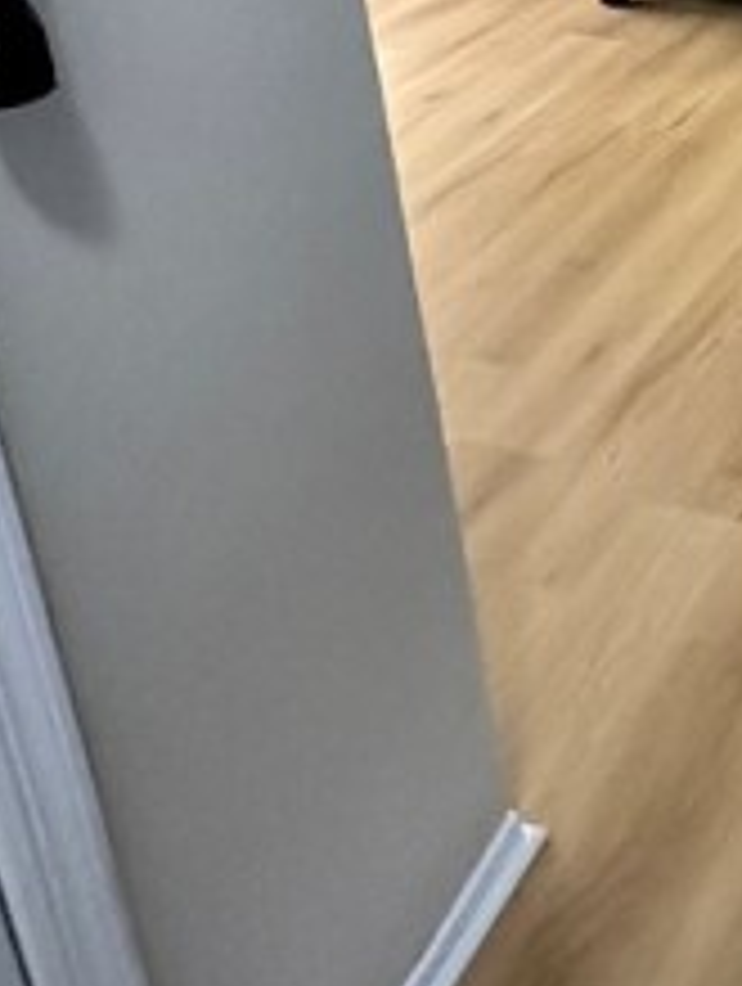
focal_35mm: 49
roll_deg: +0.9
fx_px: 1396
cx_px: 1052
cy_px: -203
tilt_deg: -14.0
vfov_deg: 32.1
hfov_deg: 24.5
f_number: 2.2
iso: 800
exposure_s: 1/60
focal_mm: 2.22
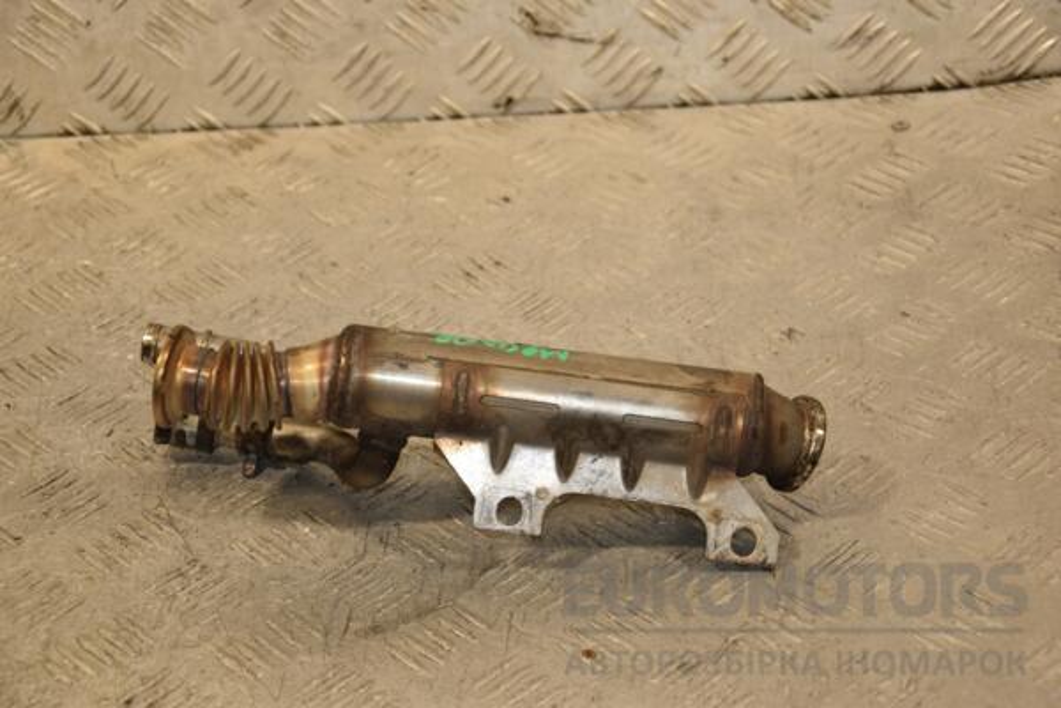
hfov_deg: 26.0
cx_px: 530
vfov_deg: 17.5
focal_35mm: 78
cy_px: 354
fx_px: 2299
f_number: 5
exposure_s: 1/160
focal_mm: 52
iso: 800
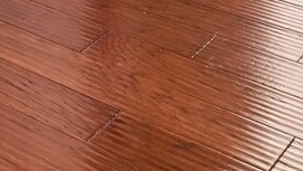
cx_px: 223
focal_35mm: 100
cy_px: -402
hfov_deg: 21.2
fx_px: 803
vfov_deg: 8.9
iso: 400
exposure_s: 1/20
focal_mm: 16
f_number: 8
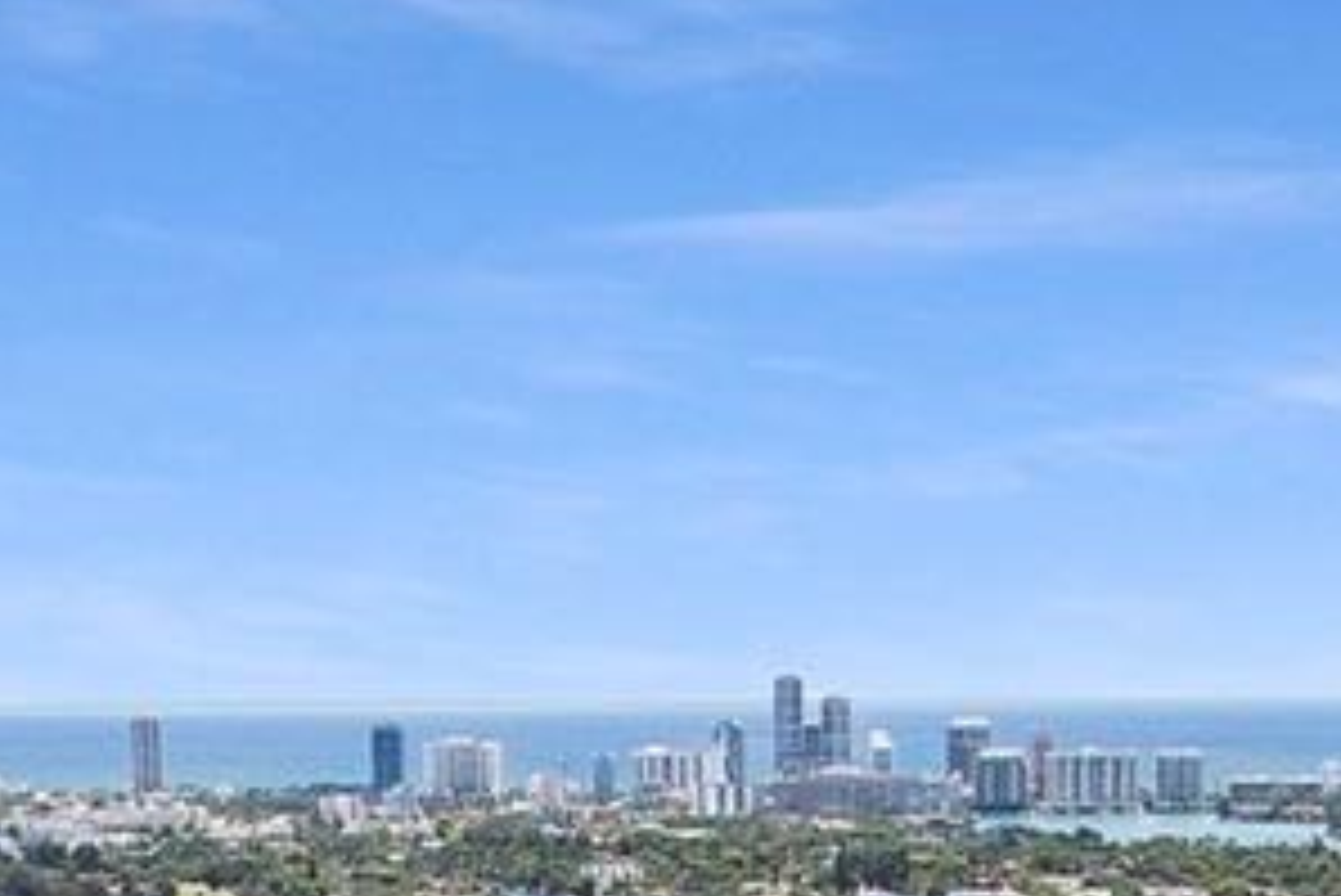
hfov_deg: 17.3
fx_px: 4397
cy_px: 1999
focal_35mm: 118
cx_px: 531
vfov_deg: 10.4
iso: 100
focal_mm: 8.38
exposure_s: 1/640
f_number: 2.8
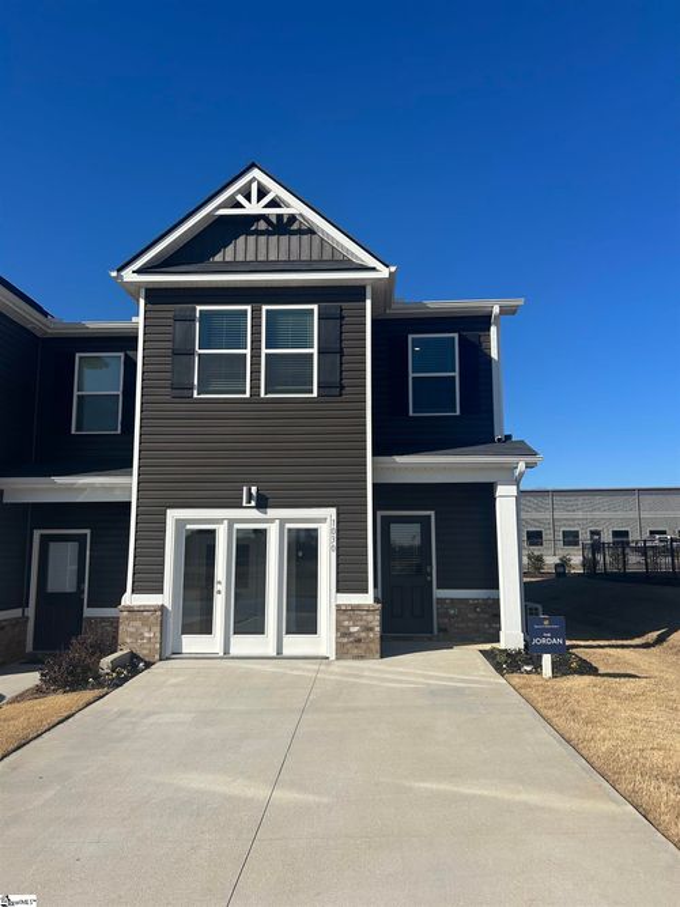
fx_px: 681
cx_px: 340
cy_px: 454
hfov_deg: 53.0
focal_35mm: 26
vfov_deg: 67.3
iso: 50
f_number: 1.5
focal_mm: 5.7
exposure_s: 1/5882
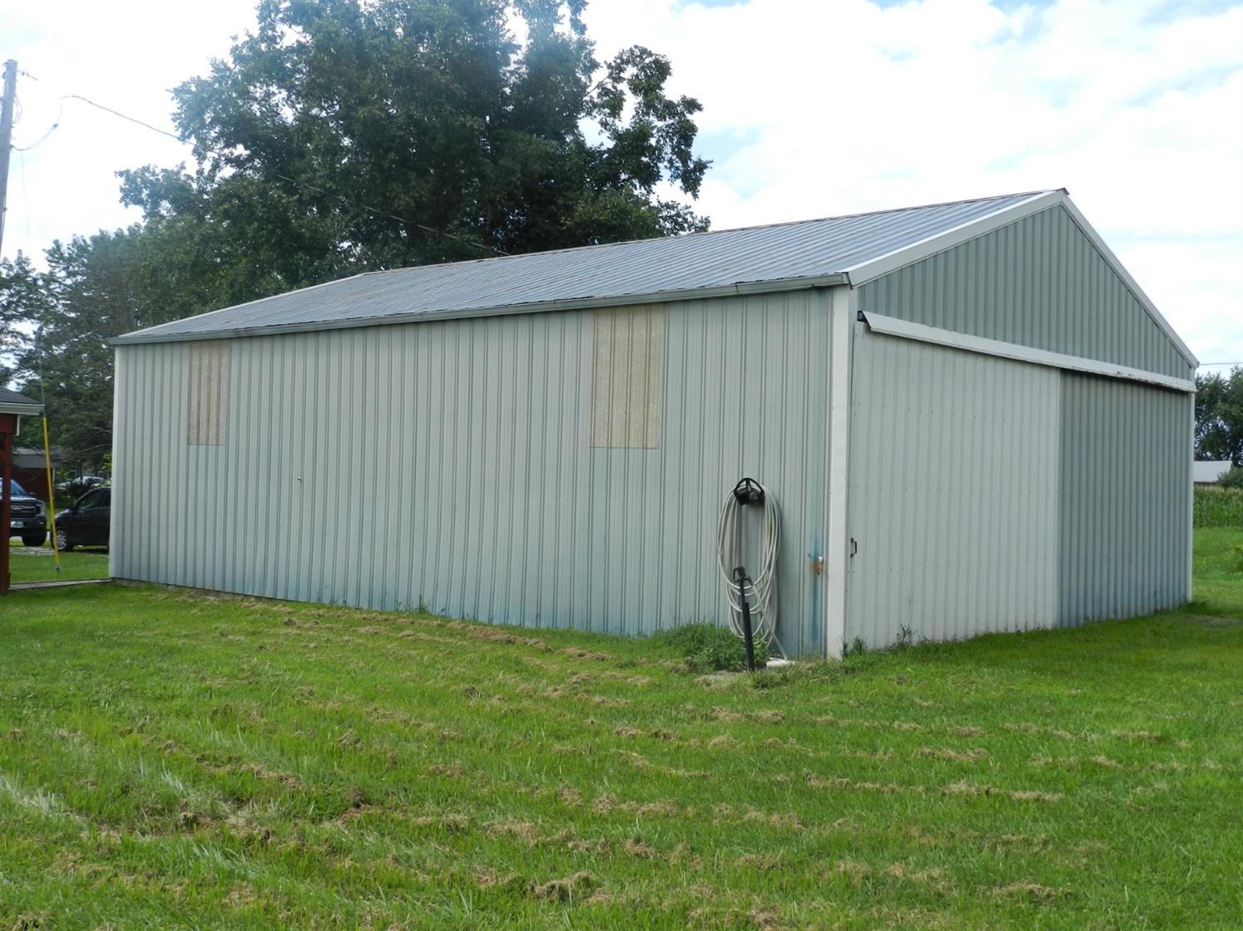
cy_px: 466
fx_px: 1364
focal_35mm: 38
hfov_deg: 49.0
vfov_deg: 37.7
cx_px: 622
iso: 160
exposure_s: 1/800
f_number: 4
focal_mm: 6.7
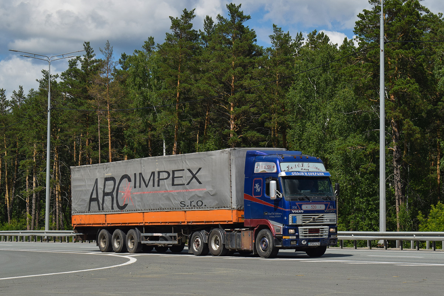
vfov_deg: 16.6
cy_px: 148
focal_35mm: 82
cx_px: 222
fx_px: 1017
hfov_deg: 24.6
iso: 200
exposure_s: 1/1250
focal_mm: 55
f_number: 7.1
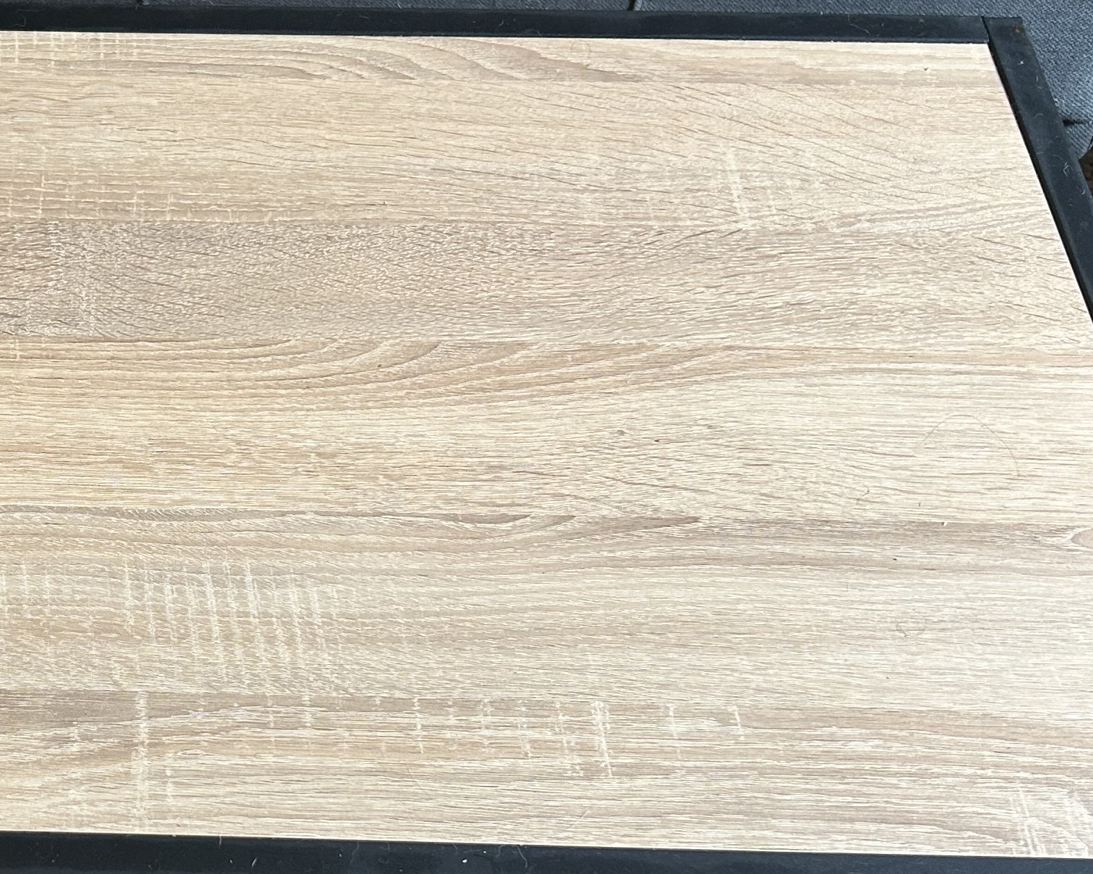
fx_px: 2103
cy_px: 561
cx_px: 35
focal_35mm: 65
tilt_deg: -52.9
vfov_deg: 23.4
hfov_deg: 27.7
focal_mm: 5.7
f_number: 1.5
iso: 80
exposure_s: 1/50
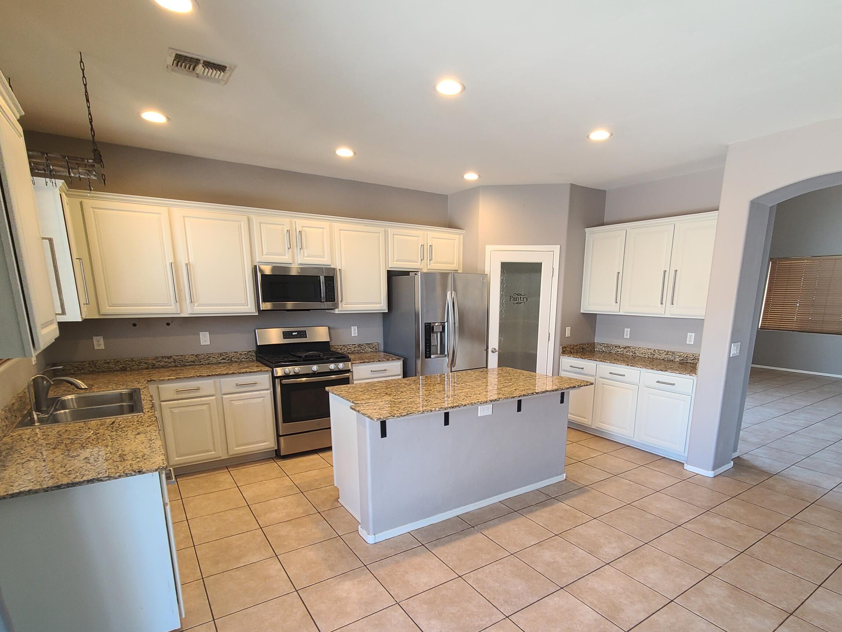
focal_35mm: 17
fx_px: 414
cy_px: 388
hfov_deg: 90.7
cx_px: 462
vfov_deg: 73.7
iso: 200
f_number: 2.2
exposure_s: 1/60
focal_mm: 2.2
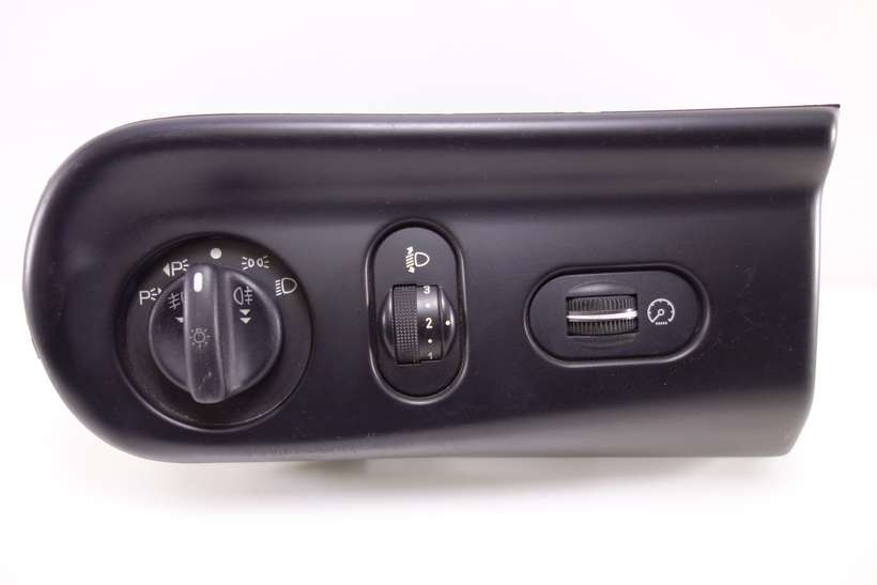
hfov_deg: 65.5
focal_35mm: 28
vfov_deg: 46.4
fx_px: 682
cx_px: 438
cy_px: 292
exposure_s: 1/60
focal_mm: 10.4
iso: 125
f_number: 1.8
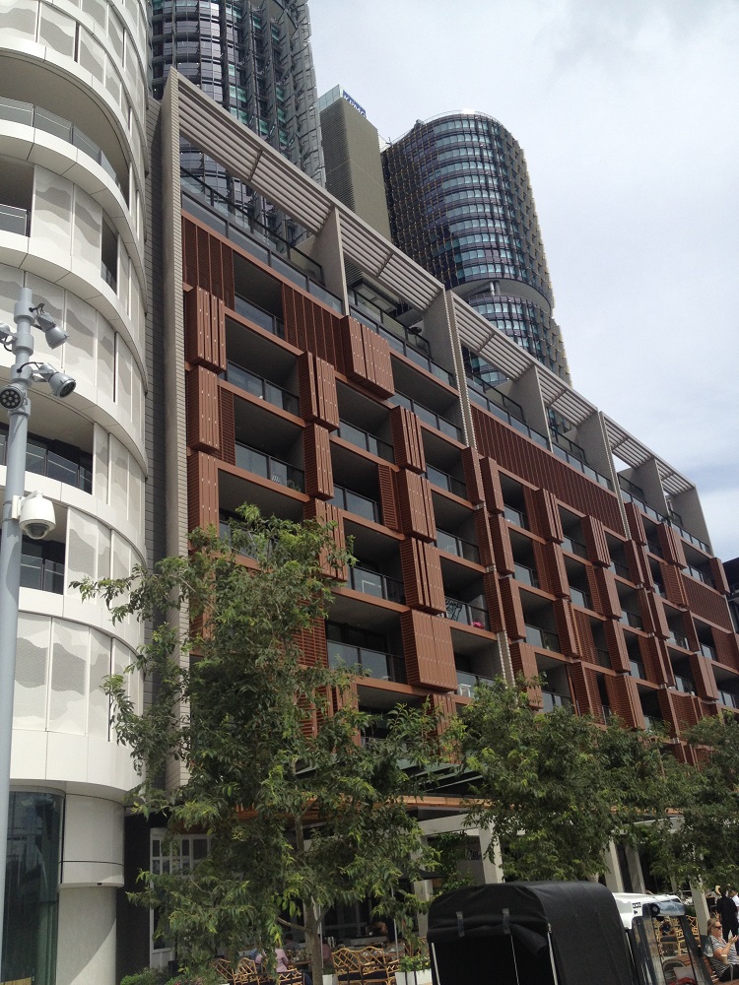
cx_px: 370
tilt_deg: +27.3
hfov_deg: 40.7
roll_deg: +6.6
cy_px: 492
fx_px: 996
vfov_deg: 52.6
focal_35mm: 35
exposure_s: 1/2404
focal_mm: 4.28
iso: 50
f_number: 2.4
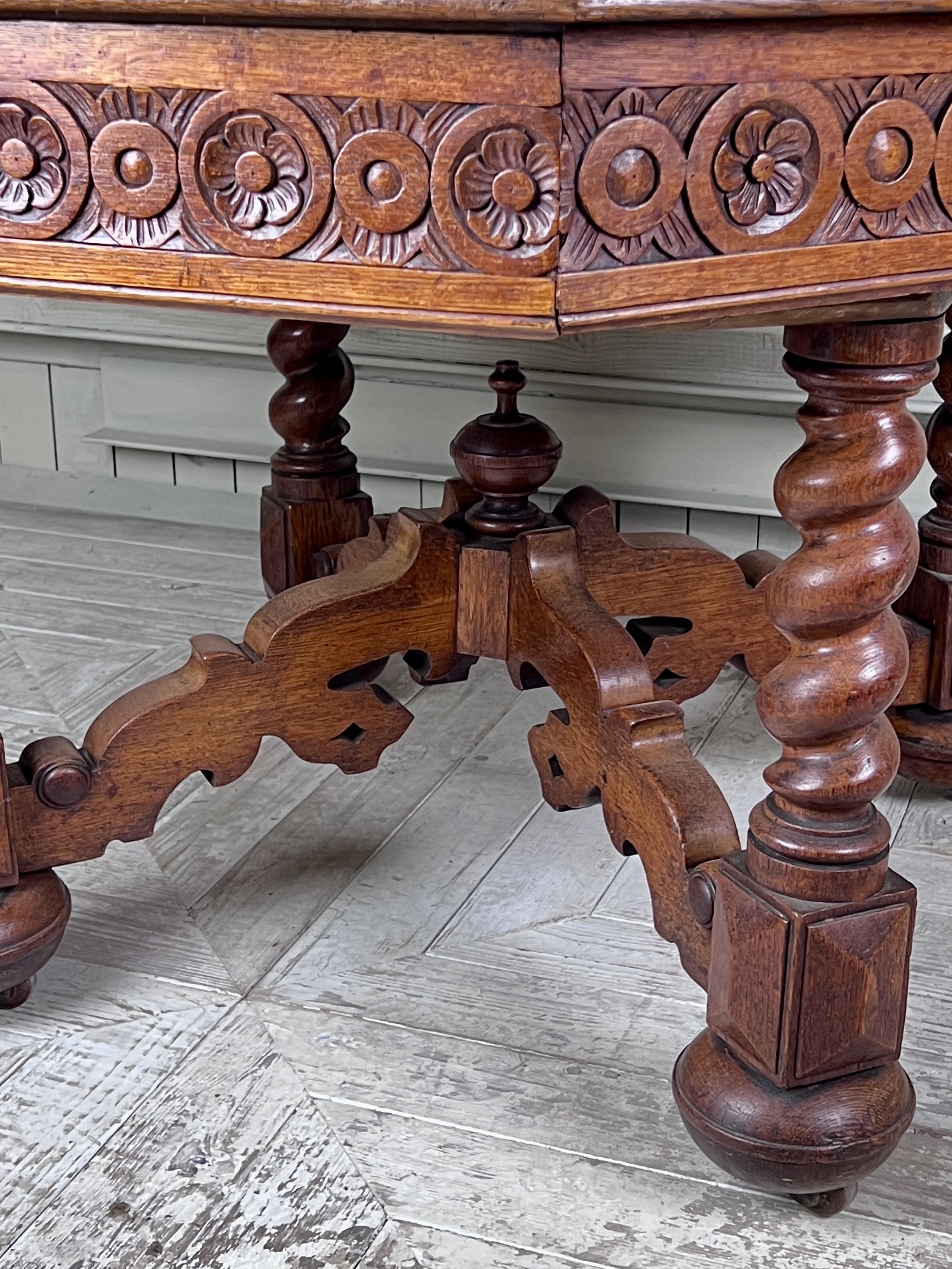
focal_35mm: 55
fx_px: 2016
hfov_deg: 26.6
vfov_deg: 34.9
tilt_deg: -20.3
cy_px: 627
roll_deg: +0.1
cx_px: 496
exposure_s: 1/60
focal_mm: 5.7
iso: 160
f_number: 1.5
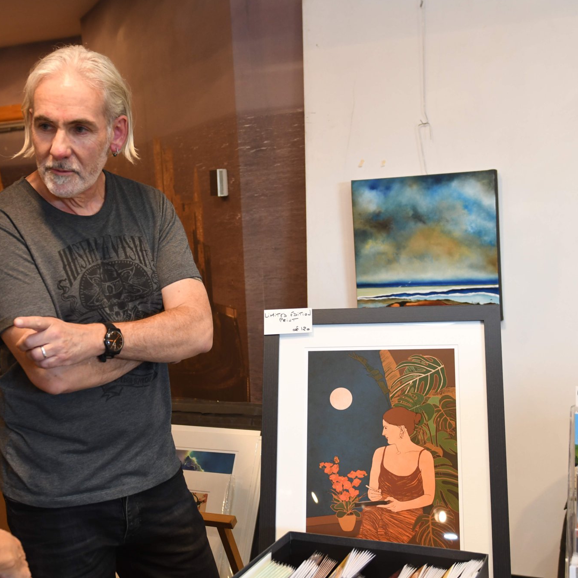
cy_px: 292
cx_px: 226
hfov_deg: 32.3
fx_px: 995
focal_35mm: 53
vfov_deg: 32.4
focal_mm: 27
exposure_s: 1/100
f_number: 2.8
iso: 800
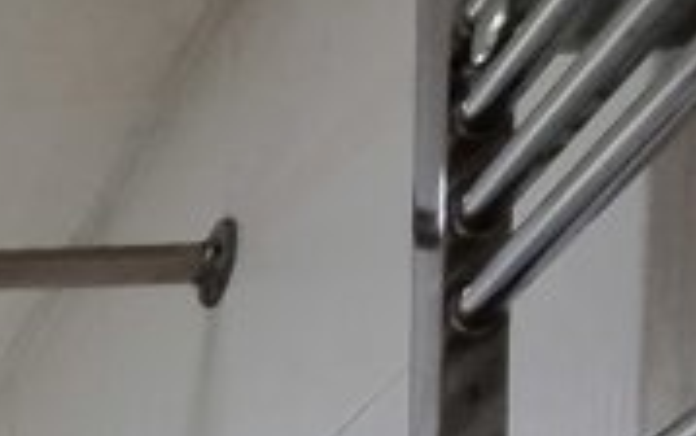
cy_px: 1265
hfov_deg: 18.1
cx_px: -684
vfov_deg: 11.2
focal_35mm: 79
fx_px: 1499
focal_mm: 2.2
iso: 320
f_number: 2.2
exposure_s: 1/50
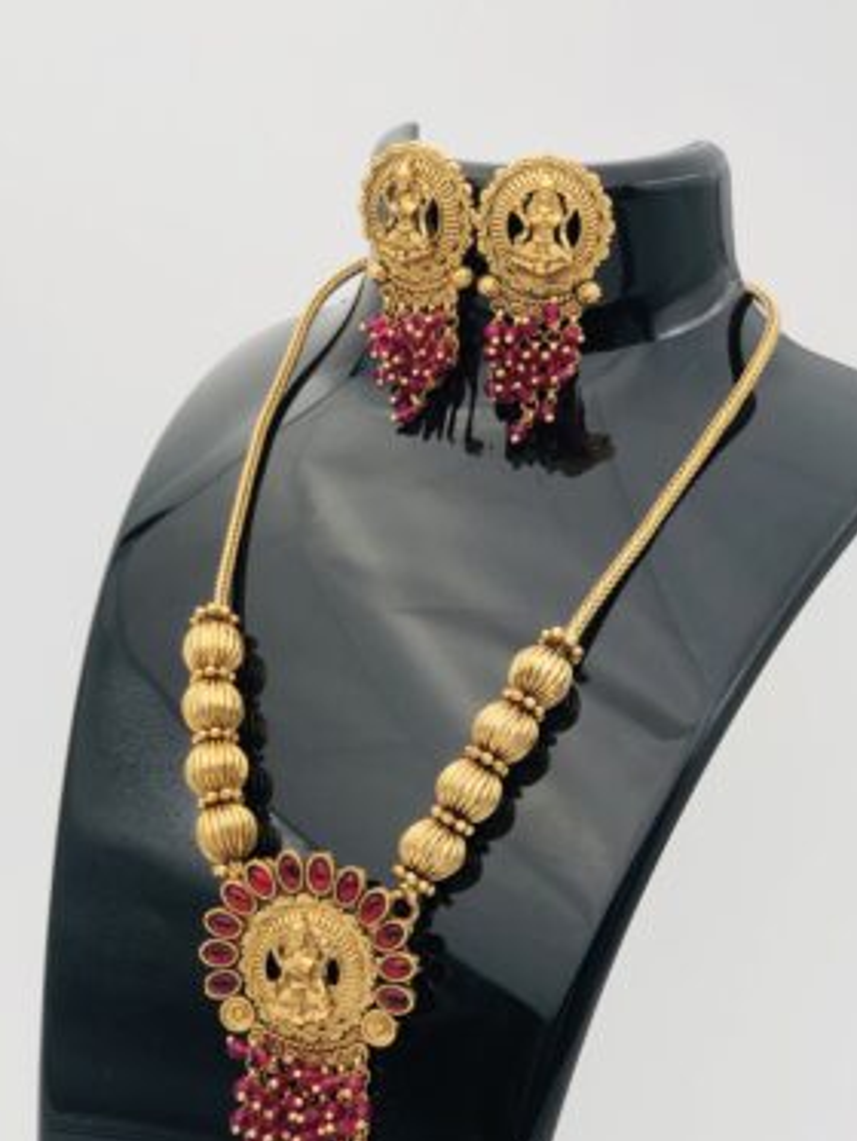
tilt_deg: -10.3
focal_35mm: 78
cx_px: 441
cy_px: 694
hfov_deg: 18.9
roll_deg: -4.1
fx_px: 2573
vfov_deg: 25.0
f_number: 2.4
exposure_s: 1/100
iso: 16
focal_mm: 6
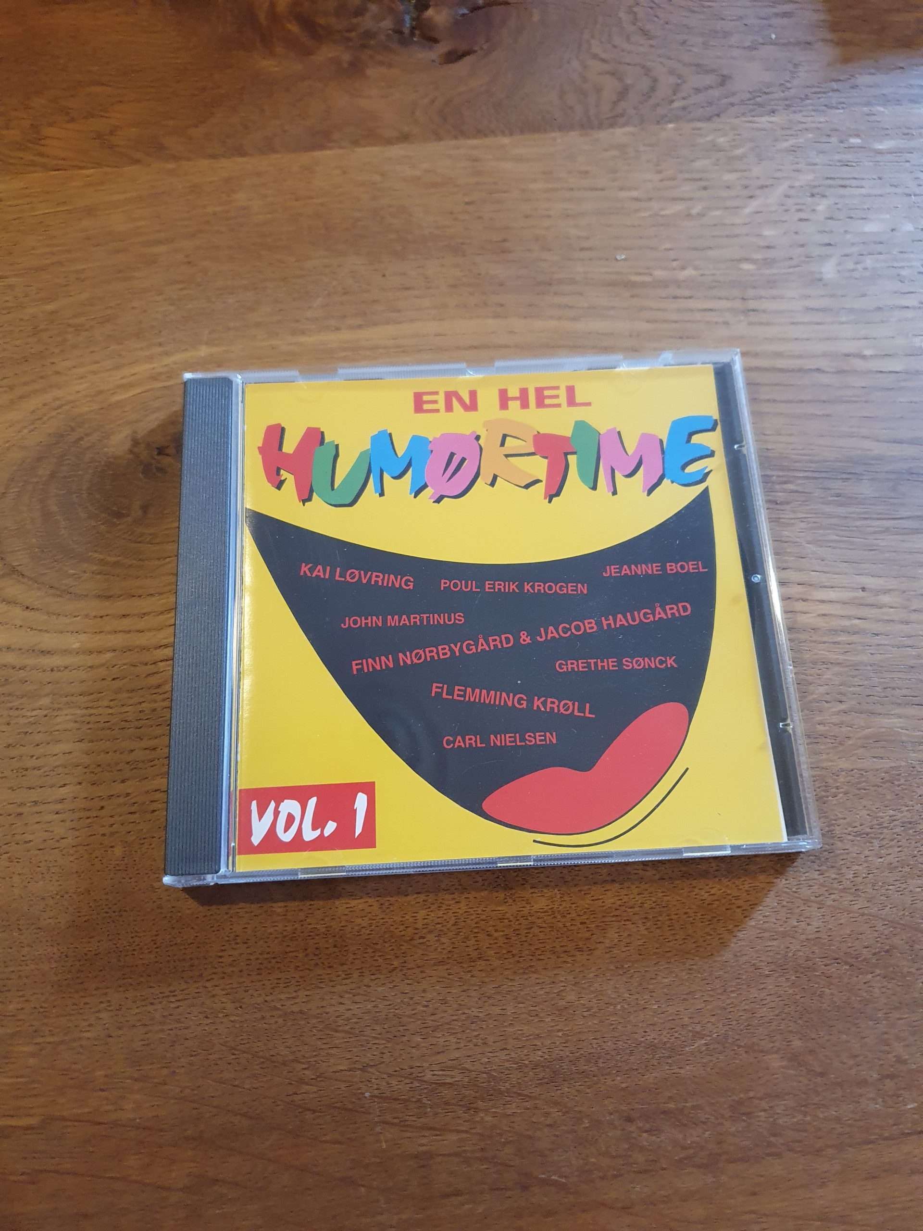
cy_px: 616
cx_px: 462
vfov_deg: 67.3
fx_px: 924
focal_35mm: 26
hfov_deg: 53.1
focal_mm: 4.32
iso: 320
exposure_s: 1/50
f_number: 1.5
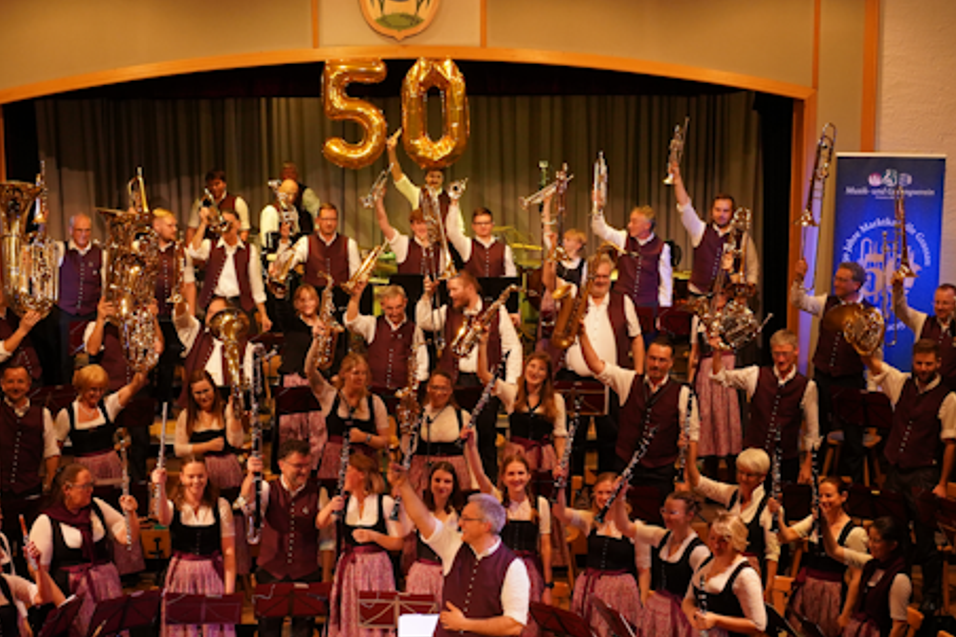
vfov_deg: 21.9
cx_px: 455
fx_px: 1646
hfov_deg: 32.4
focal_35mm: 62
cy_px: 350
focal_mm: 35
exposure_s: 1/100
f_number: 9
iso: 3200
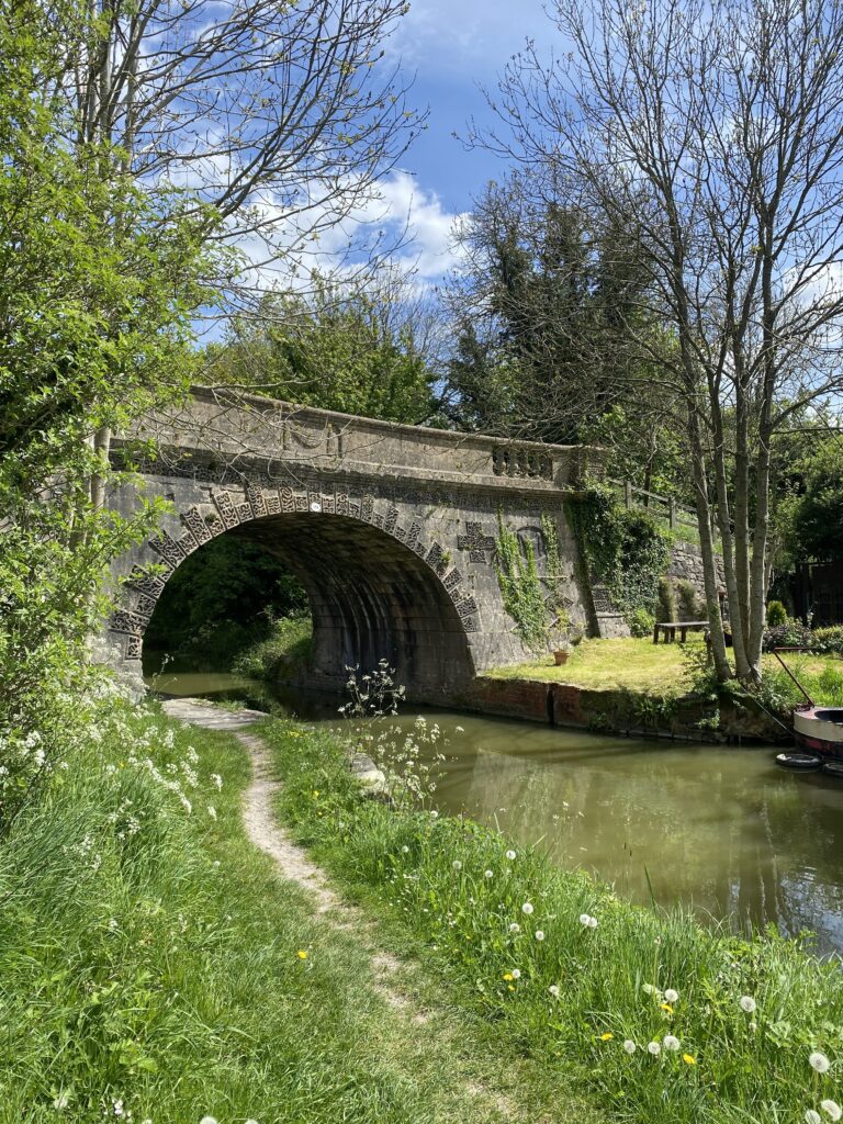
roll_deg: +0.9
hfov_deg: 53.1
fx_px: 844
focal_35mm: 26
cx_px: 422
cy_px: 562
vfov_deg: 67.3
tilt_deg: +3.7
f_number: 1.8
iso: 32
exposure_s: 1/1727
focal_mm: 4.25
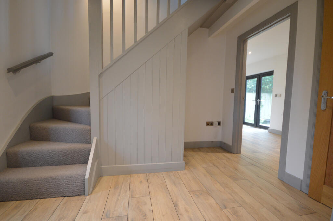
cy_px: 110
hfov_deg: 100.4
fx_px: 139
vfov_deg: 77.2
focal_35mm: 15
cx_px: 166
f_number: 4
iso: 800
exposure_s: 1/60
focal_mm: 10
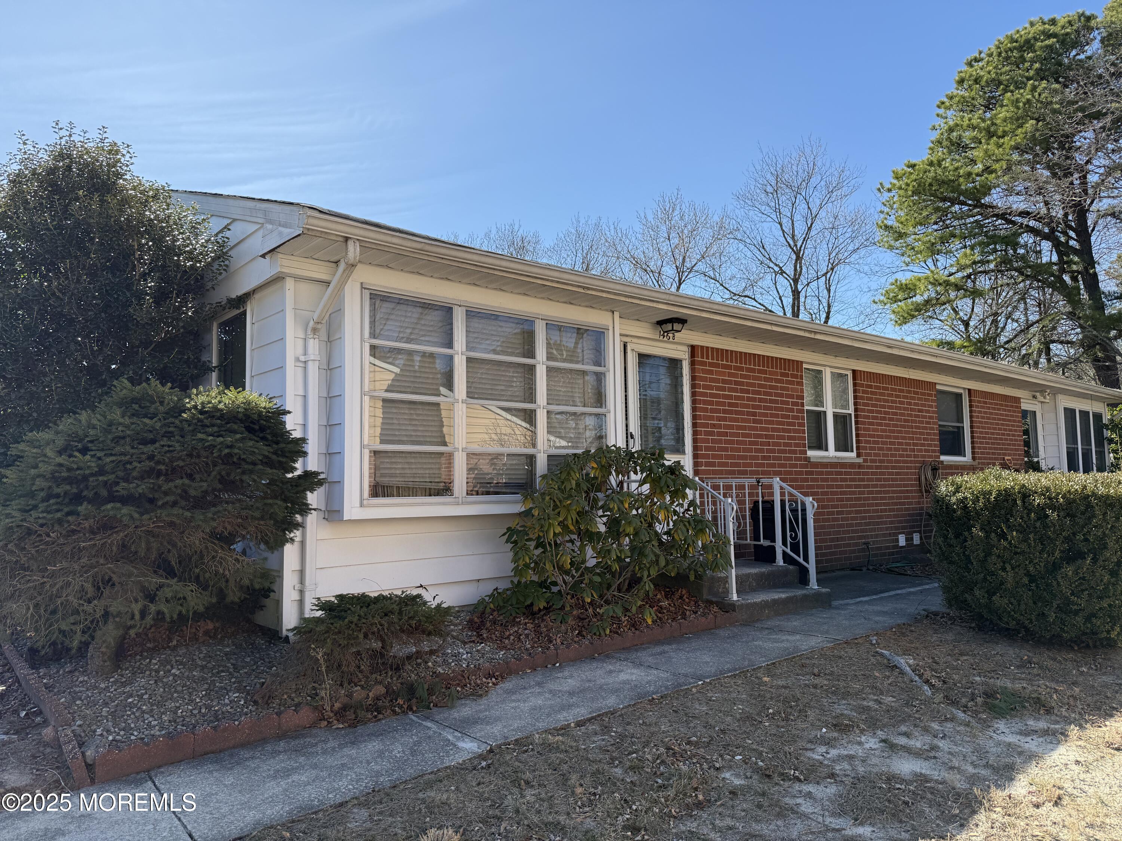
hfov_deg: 71.6
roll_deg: +0.4
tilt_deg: +5.2
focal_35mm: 24
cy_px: 420
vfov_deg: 56.8
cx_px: 561
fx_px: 778
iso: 80
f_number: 1.78
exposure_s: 1/3145
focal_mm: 6.76
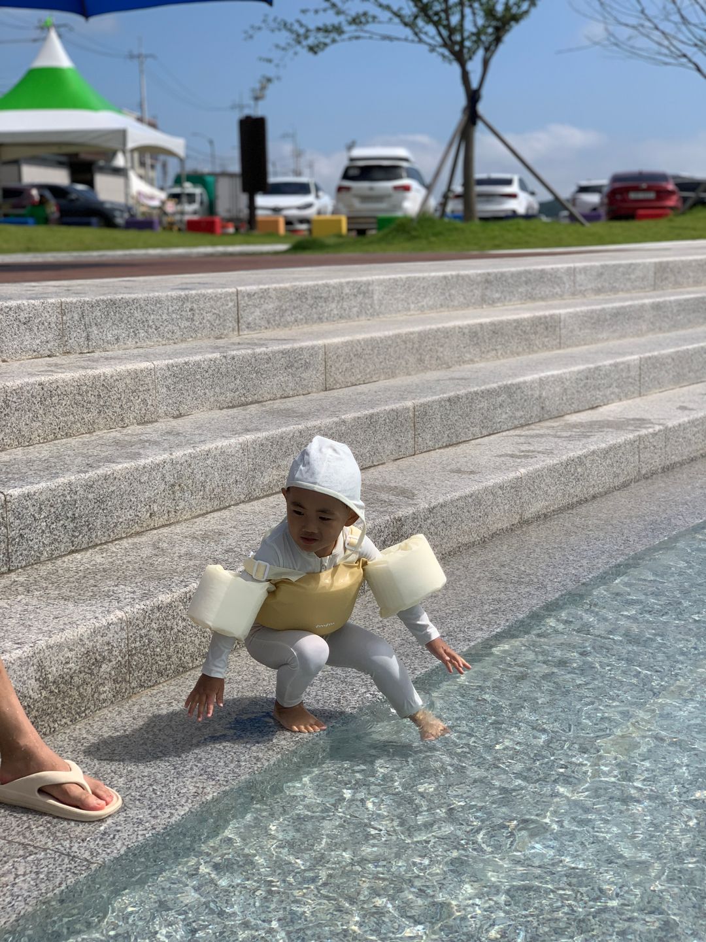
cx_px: 353
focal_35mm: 52
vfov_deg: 36.8
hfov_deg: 28.0
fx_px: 1414
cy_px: 471
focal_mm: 6
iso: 16
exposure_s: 1/2083
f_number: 2.4
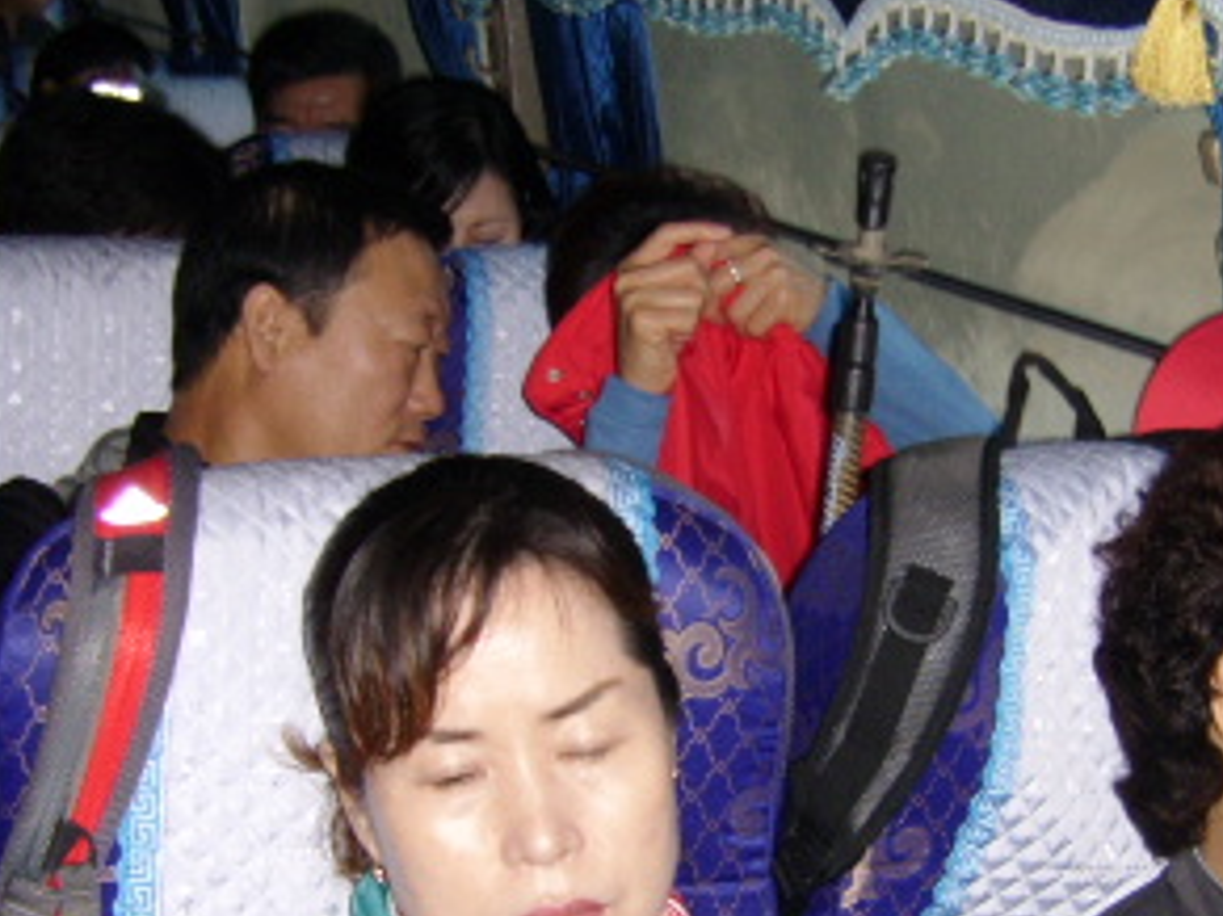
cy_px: 660
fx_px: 2719
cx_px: 710
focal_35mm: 77
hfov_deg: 25.3
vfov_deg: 19.0
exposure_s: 1/30
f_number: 2.8
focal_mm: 5.95
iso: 142
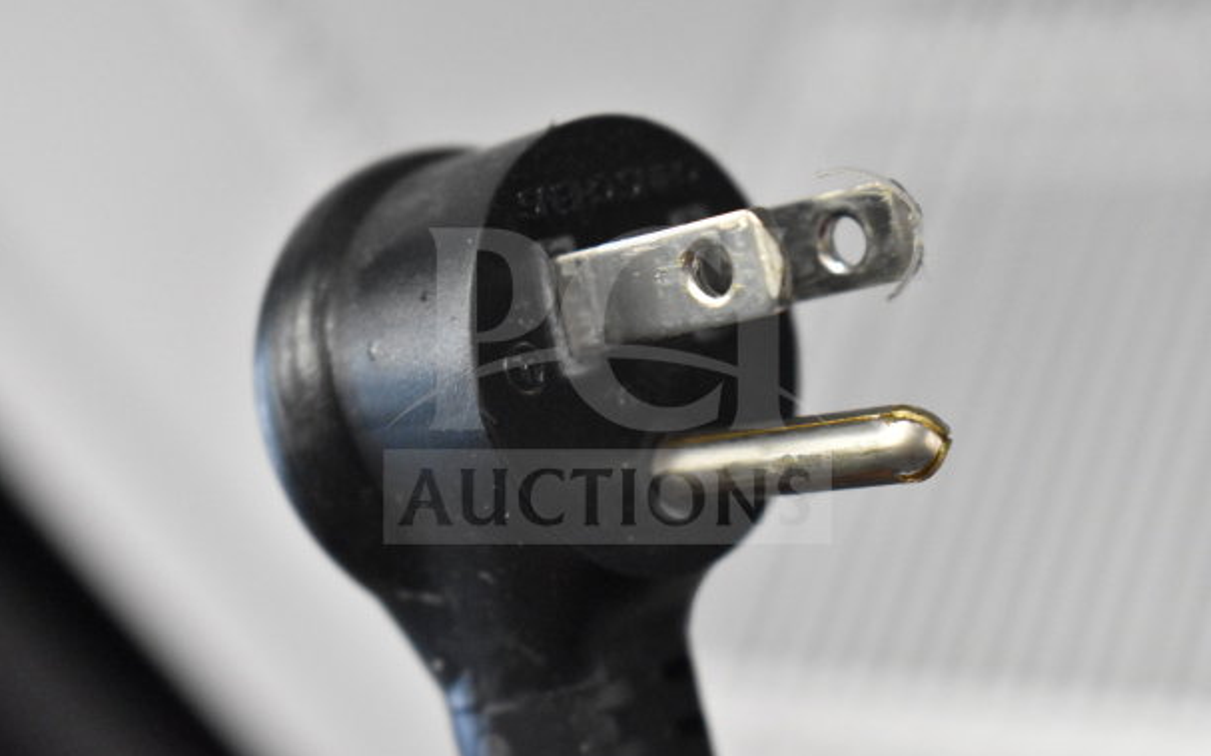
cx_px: 606
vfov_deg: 15.4
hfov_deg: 24.5
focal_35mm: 85
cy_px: 386
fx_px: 2788
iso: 8000
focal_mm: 55
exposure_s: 1/100
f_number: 5.6
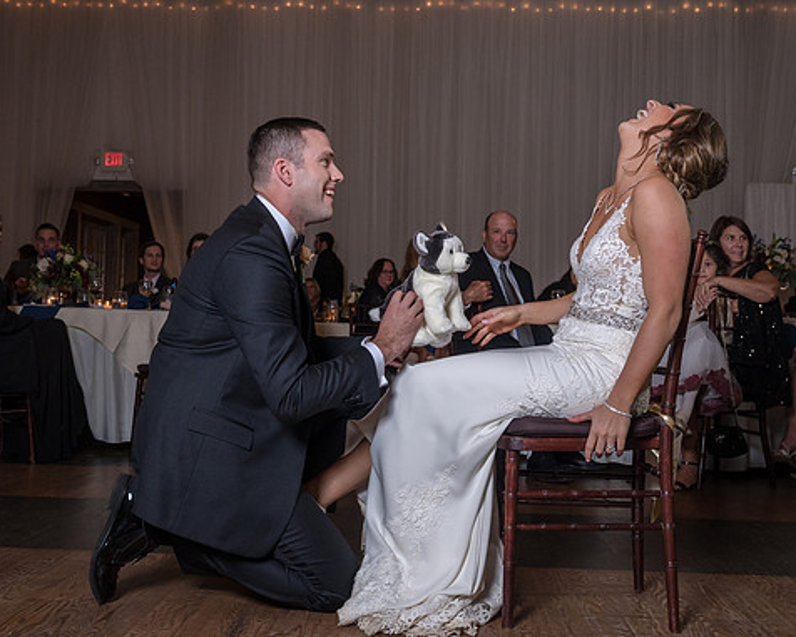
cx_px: 379
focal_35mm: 43
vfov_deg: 34.9
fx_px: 1013
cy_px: 306
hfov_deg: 42.9
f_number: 5.6
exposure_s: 1/100
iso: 2000
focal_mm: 33
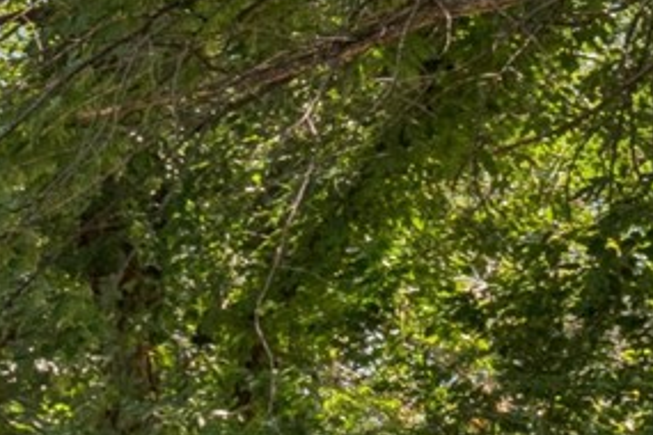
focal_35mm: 100
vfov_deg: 12.4
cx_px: -1244
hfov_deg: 11.8
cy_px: 800
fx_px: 1814
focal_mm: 14
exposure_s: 1/200
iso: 640
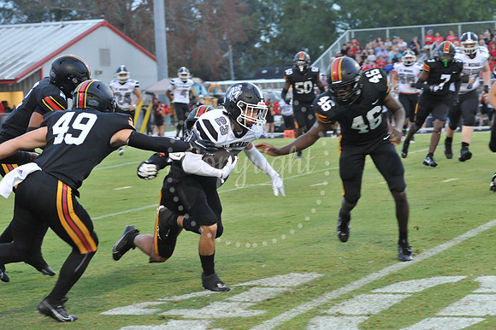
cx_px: 248
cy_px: 165
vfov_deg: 12.2
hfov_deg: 18.3
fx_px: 1542
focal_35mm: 112
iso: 4000
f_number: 5.6
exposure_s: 1/250
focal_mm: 112
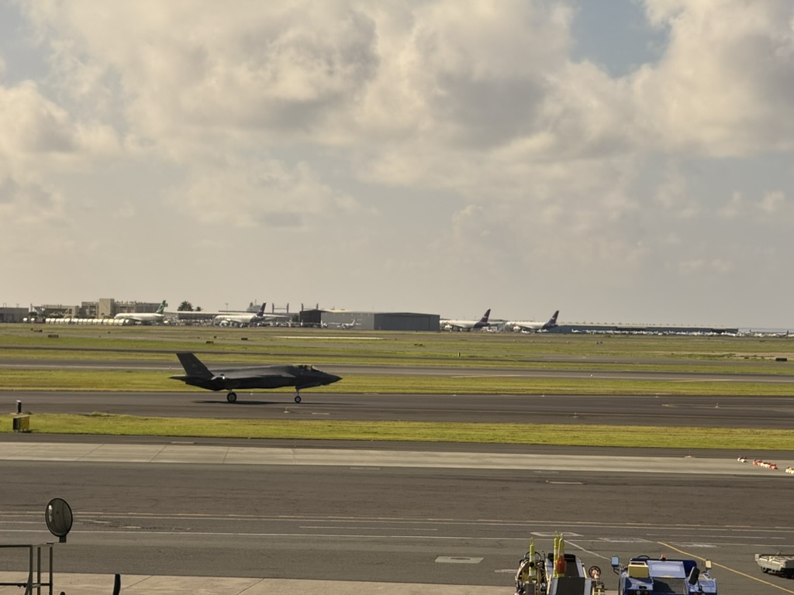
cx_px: 397
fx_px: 2752
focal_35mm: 120
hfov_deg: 16.4
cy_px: 298
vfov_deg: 12.3
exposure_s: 1/963
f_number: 2.8
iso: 50
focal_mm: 15.66
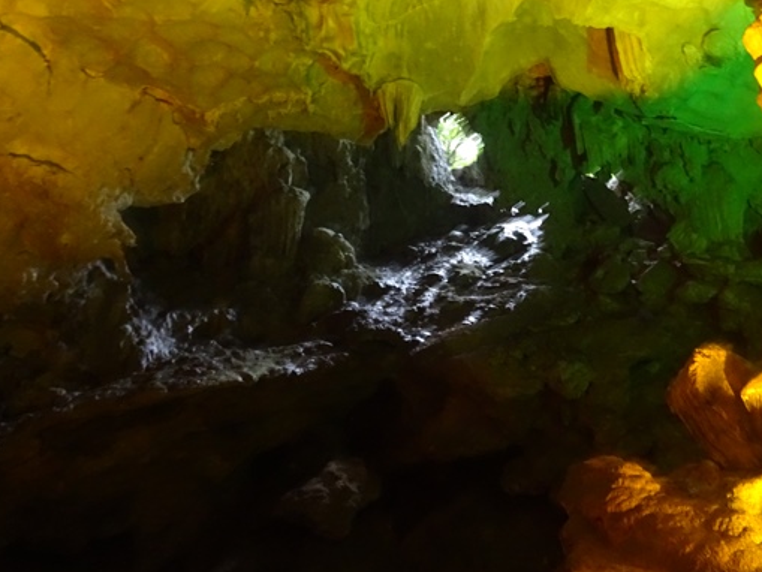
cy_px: 260
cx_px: 506
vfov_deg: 42.9
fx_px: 727
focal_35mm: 33
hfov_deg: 54.3
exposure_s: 1/4
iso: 800
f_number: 3.5
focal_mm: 4.1
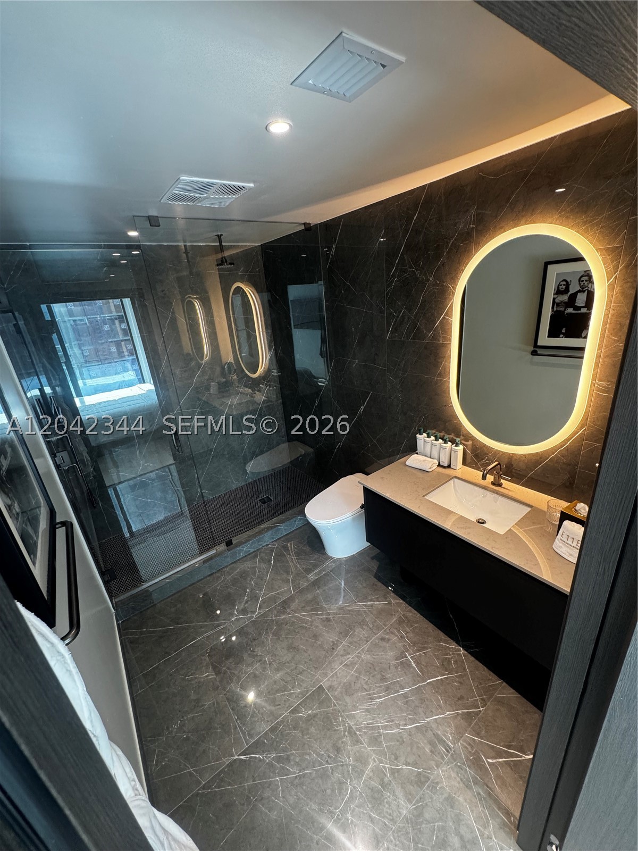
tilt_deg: -21.3
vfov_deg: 102.1
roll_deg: +5.8
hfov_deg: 85.7
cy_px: 426
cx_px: 319
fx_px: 344
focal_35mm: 14
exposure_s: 1/60
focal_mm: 2.22
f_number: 2.2
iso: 200
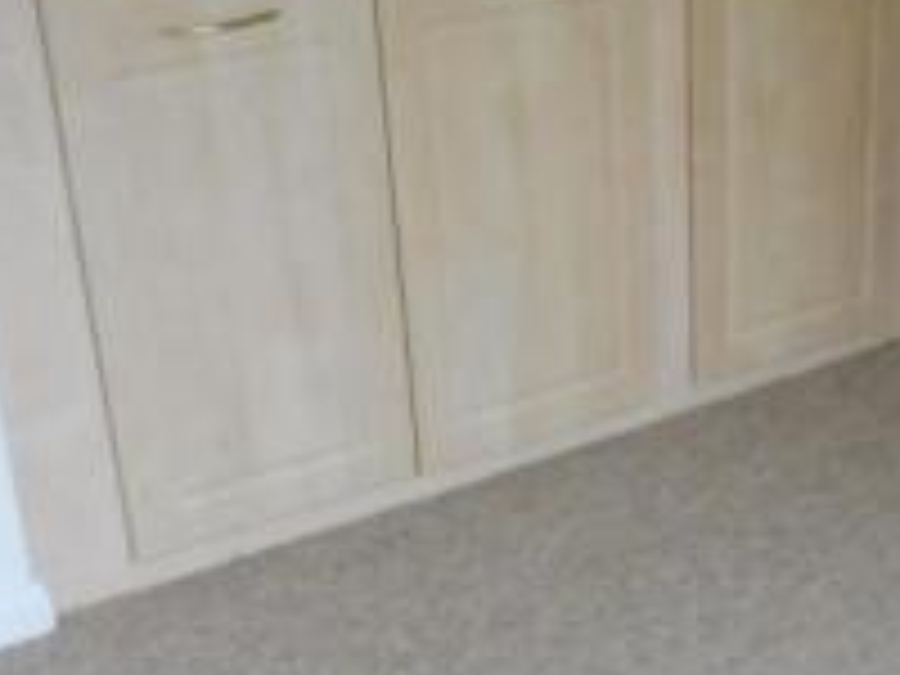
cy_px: 488
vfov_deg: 20.9
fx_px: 1820
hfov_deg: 26.6
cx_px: 857
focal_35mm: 70
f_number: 5
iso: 400
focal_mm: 4.3
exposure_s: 1/30
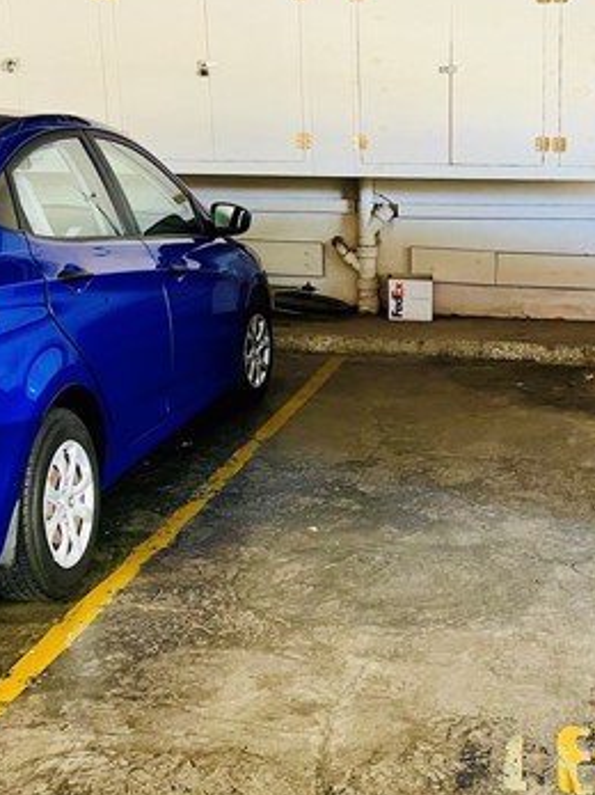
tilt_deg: -15.5
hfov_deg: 29.1
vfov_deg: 39.6
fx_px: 1101
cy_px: 444
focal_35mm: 48
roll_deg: +1.8
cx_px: 524
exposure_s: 1/60
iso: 320
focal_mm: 5.7
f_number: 1.5
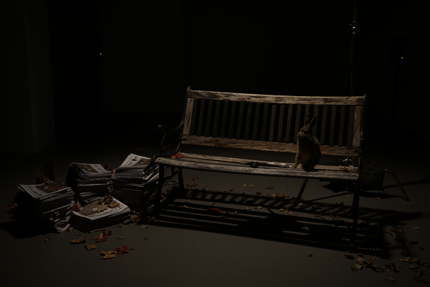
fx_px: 466
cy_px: 144
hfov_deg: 49.6
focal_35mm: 39
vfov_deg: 34.2
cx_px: 215
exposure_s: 1/25
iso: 200
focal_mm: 39
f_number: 4
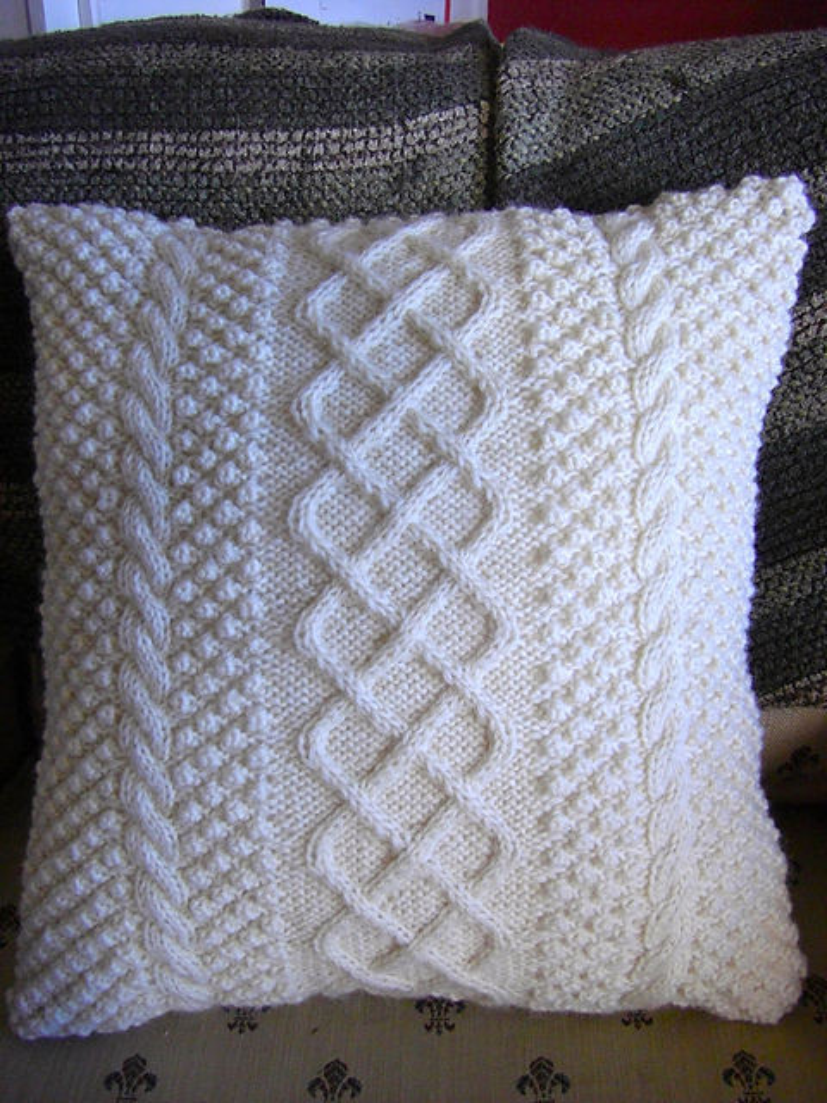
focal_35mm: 38
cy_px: 552
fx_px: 1210
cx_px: 414
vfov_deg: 49.0
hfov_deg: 37.7
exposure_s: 1/30
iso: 200
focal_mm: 6.3
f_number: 3.4
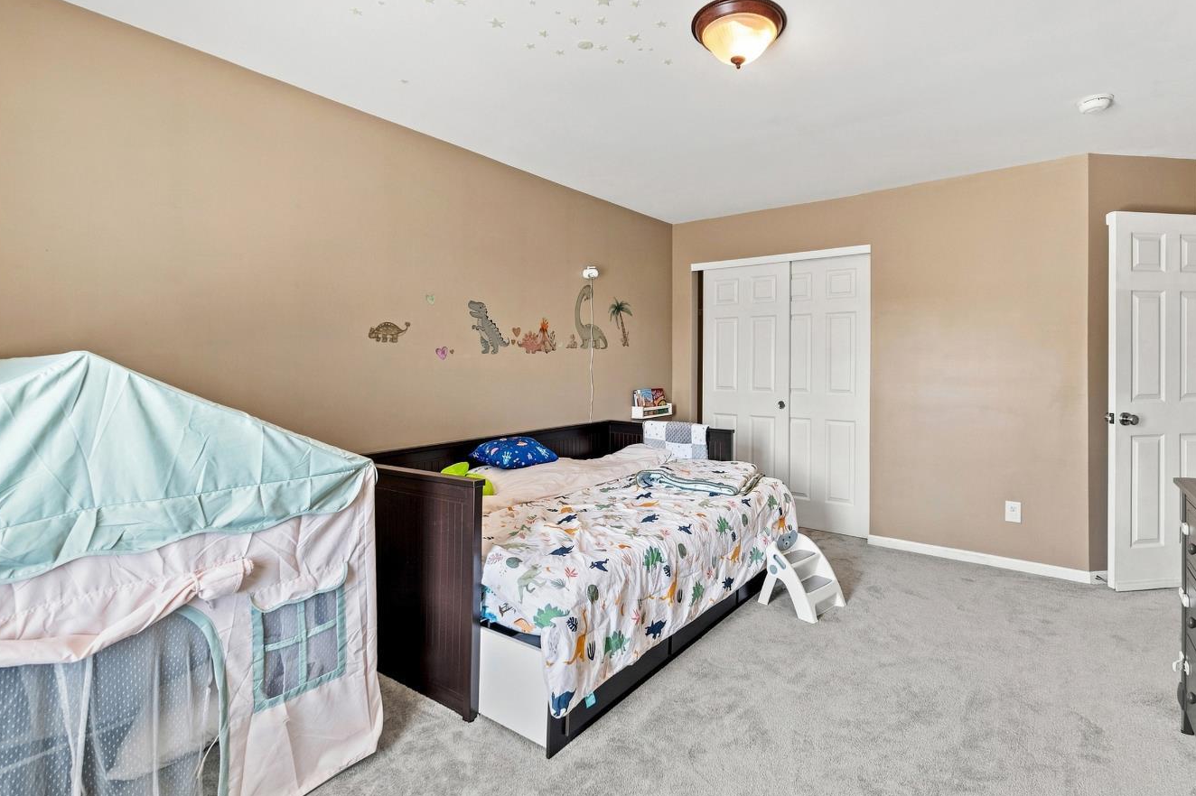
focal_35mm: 17
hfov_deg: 92.9
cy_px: 357
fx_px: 565
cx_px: 664
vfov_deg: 70.2
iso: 400
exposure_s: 1/25
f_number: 8
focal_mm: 10
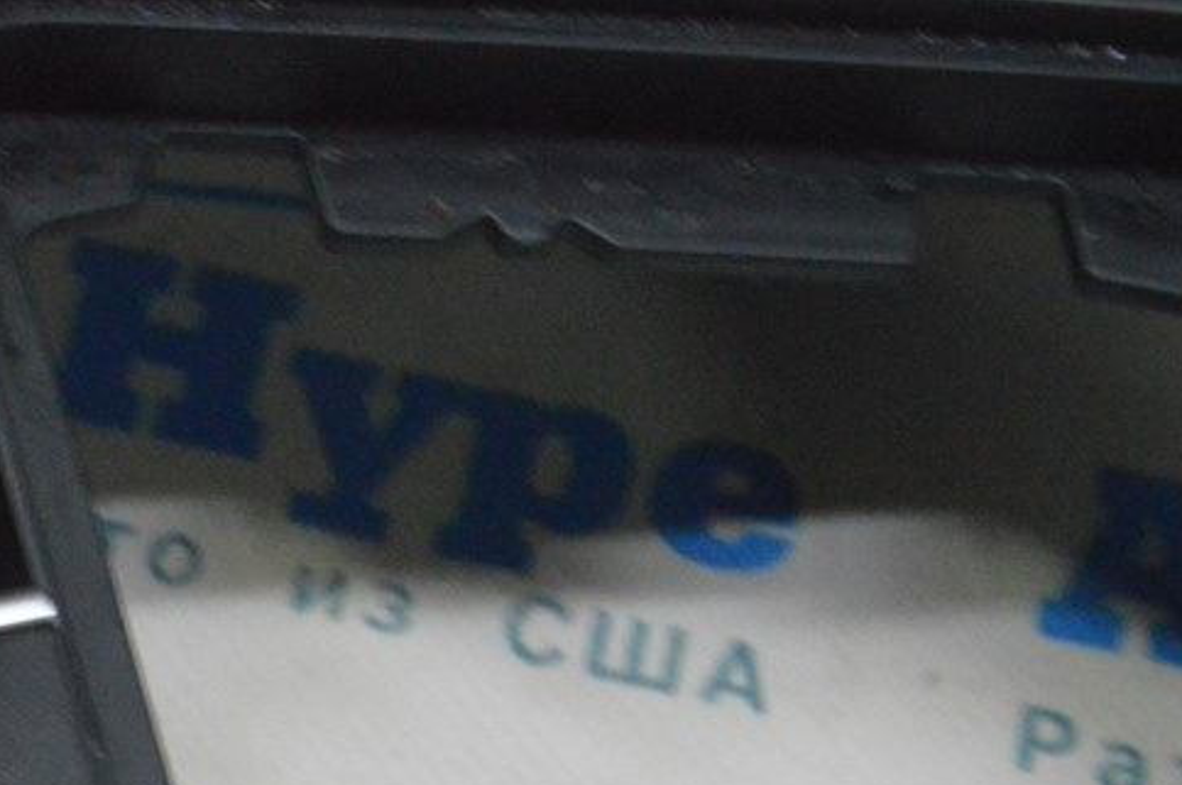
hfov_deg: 11.6
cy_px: 752
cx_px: -66
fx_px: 5742
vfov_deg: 7.8
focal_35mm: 175
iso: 6400
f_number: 20
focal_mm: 55
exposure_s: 1/20
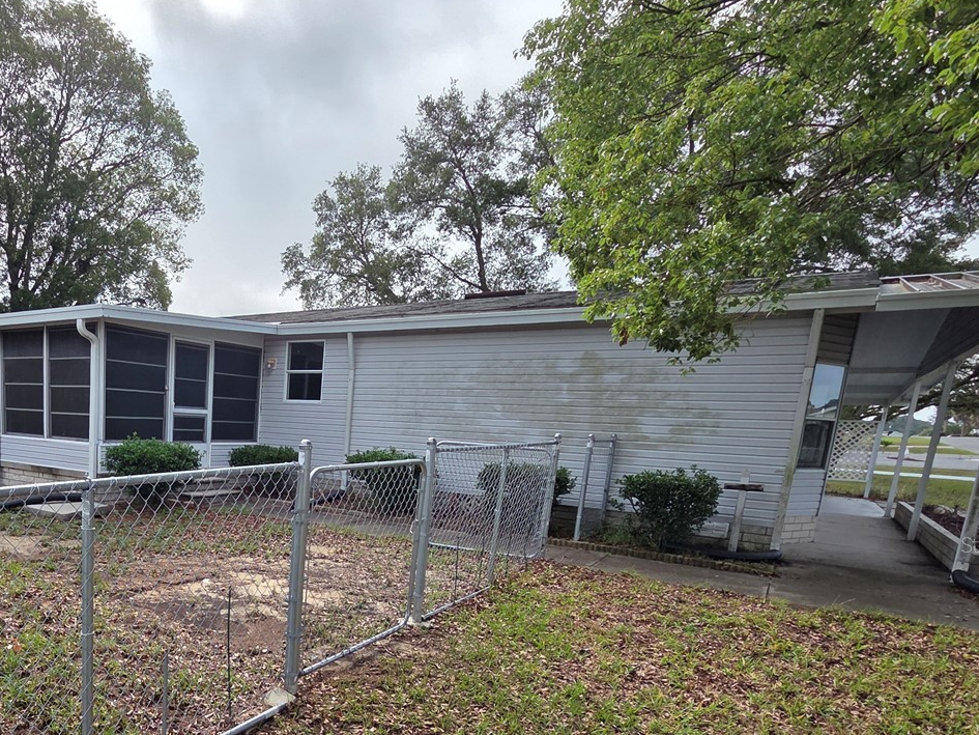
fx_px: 622
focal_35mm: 22
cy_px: 544
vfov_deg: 58.2
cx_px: 230
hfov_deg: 70.6
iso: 50
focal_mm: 2.2
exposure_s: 1/1525
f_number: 2.2
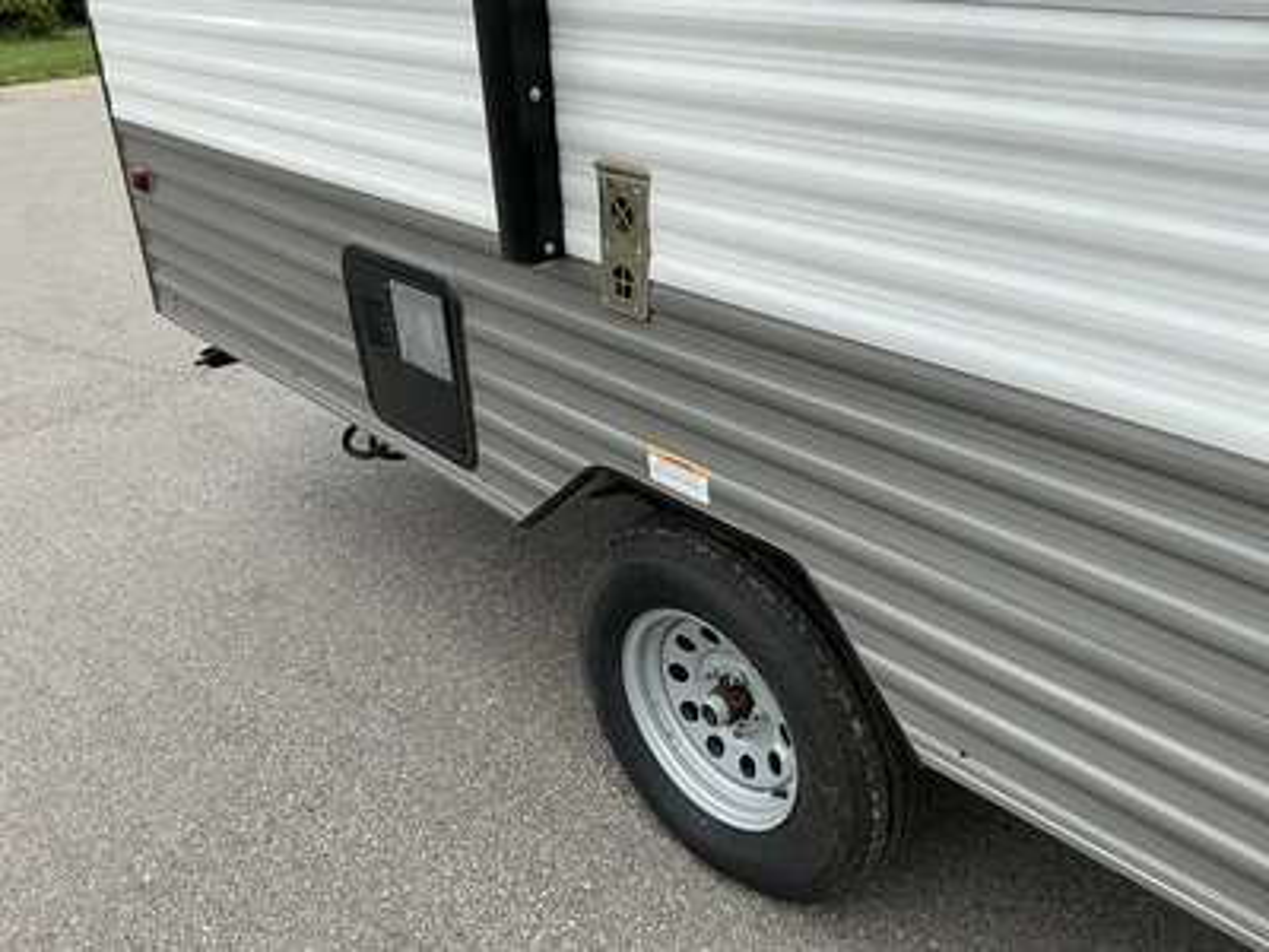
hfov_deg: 63.4
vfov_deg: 49.7
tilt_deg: -26.3
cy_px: 476
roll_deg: +5.2
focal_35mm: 28
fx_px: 1026
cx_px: 634
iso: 25
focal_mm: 3
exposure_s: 1/912
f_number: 1.8
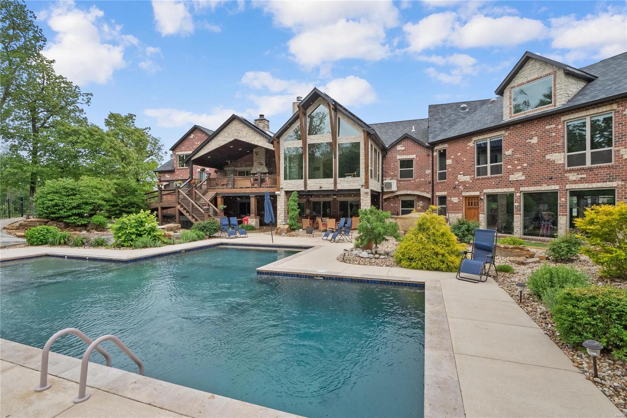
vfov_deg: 73.7
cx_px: 314
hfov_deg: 96.7
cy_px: 209
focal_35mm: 16
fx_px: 279
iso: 400
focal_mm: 8
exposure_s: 1/400
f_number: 10
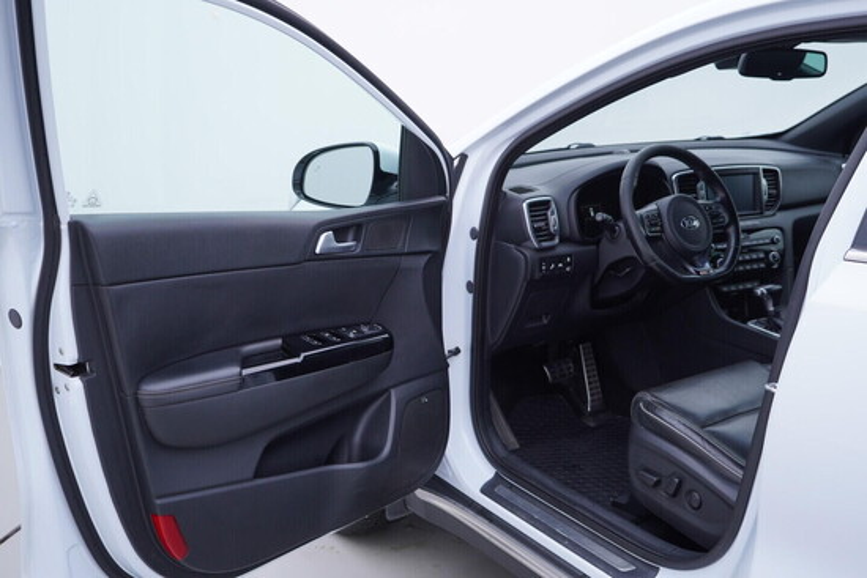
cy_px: 289
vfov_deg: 36.9
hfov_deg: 53.1
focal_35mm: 36
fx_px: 867
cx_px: 434
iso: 125
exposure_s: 1/60
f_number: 3.5
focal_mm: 24
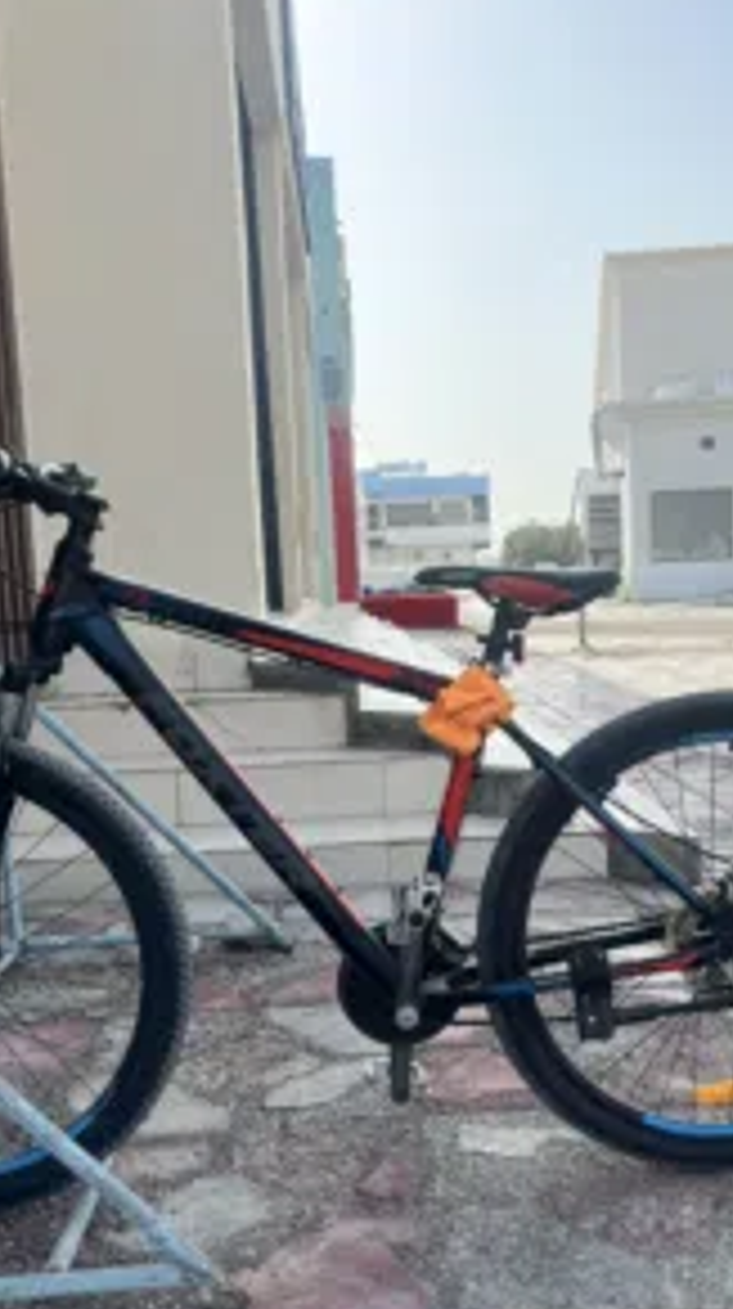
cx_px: 418
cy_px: 765
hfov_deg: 30.3
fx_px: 1352
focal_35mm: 39
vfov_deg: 51.4
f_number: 1.6
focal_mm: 5.1
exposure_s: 1/2688
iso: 50
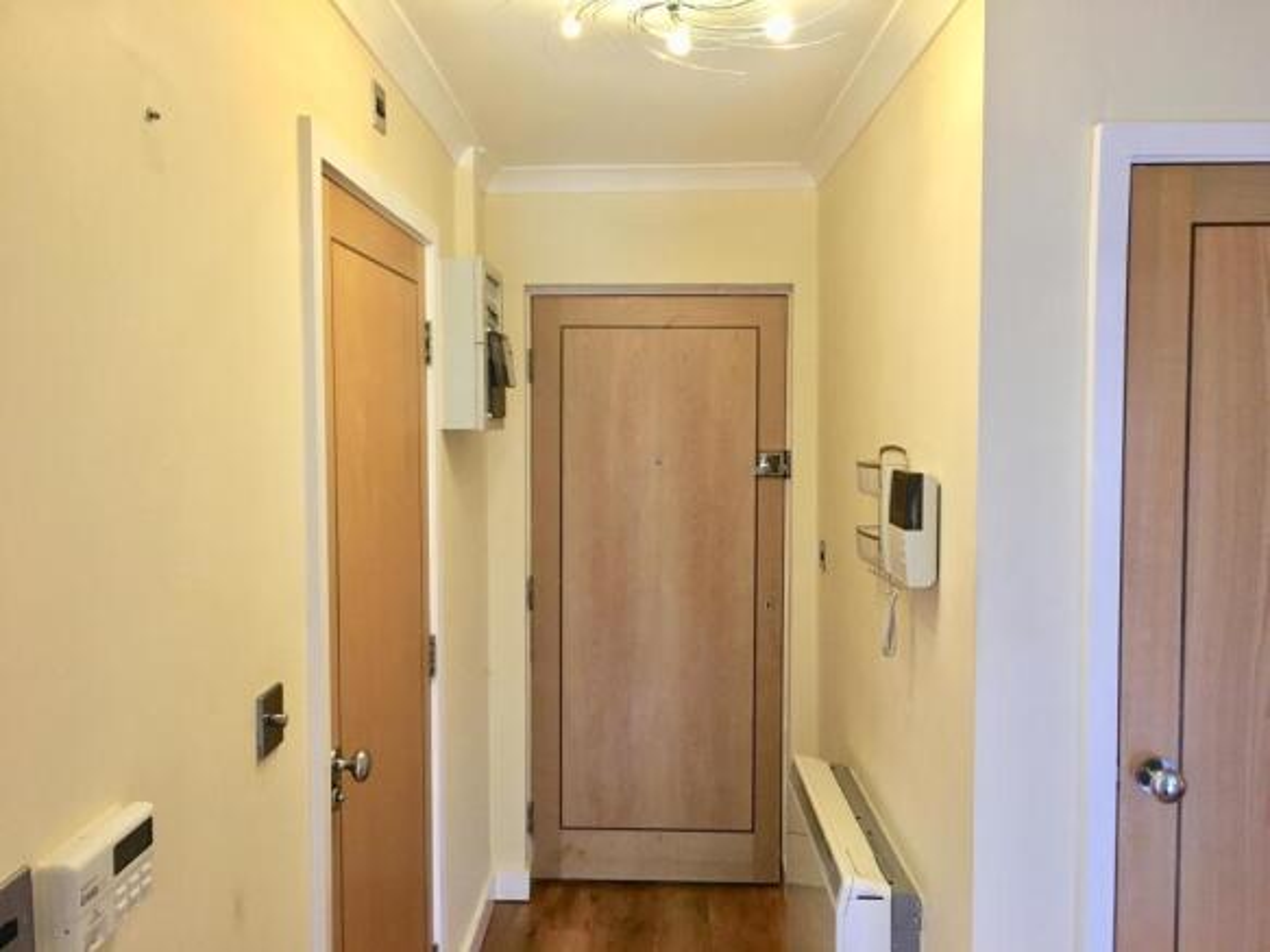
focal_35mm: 29
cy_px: 476
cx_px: 635
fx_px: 1064
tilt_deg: -3.4
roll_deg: -0.7
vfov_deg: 48.2
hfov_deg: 61.7
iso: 160
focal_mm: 4.15
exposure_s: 1/33
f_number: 2.2
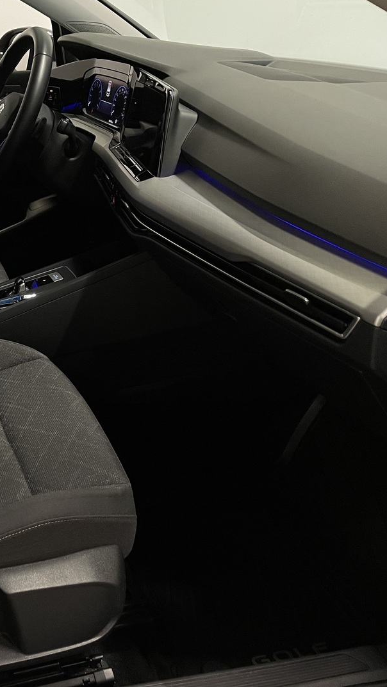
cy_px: 342
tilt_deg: -26.8
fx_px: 693
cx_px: -34
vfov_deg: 52.8
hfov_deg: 28.5
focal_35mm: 38
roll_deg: +2.3
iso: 160
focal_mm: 4.2
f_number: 1.6
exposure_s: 1/60
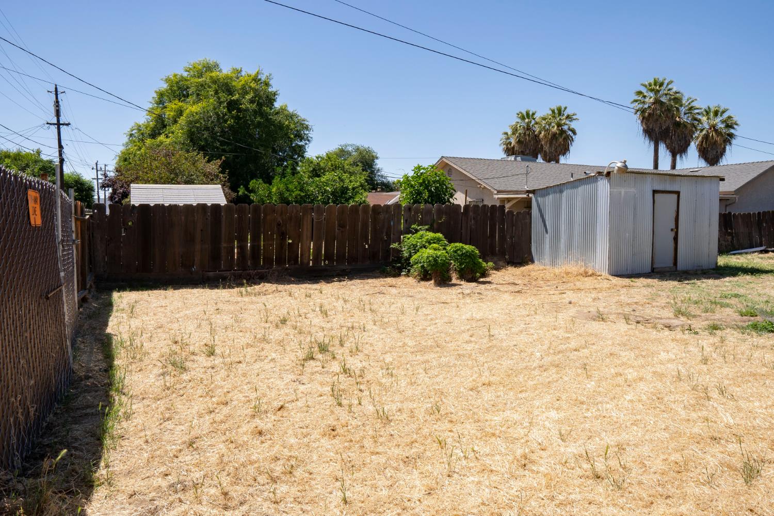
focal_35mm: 24
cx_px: 387
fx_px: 516
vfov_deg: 53.1
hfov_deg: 73.7
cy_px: 258
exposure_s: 1/160
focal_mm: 16
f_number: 10
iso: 100
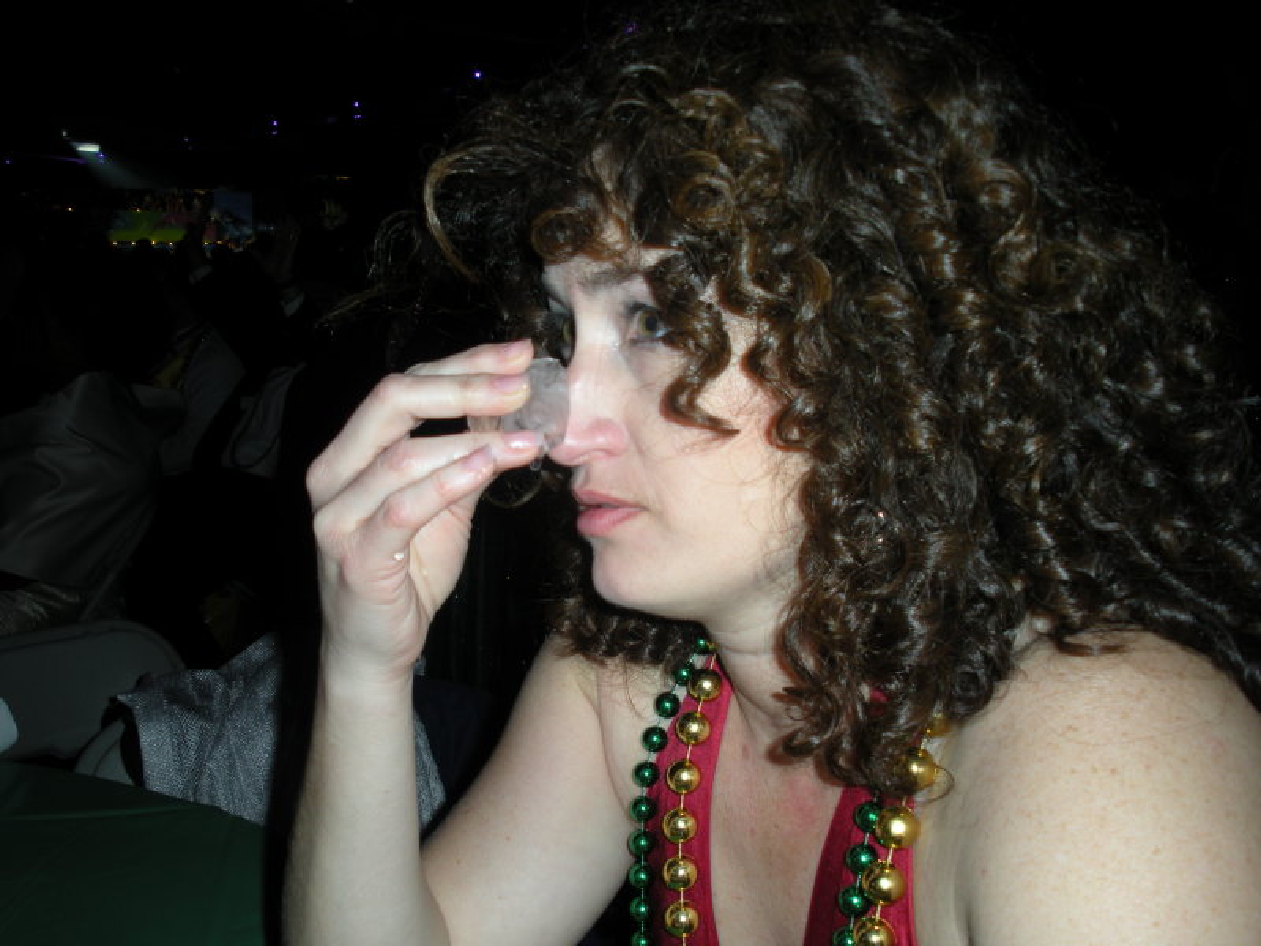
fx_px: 1311
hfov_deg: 51.4
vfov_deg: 39.7
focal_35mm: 36
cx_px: 630
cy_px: 473
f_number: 3.5
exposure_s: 1/60
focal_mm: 6.3
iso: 64
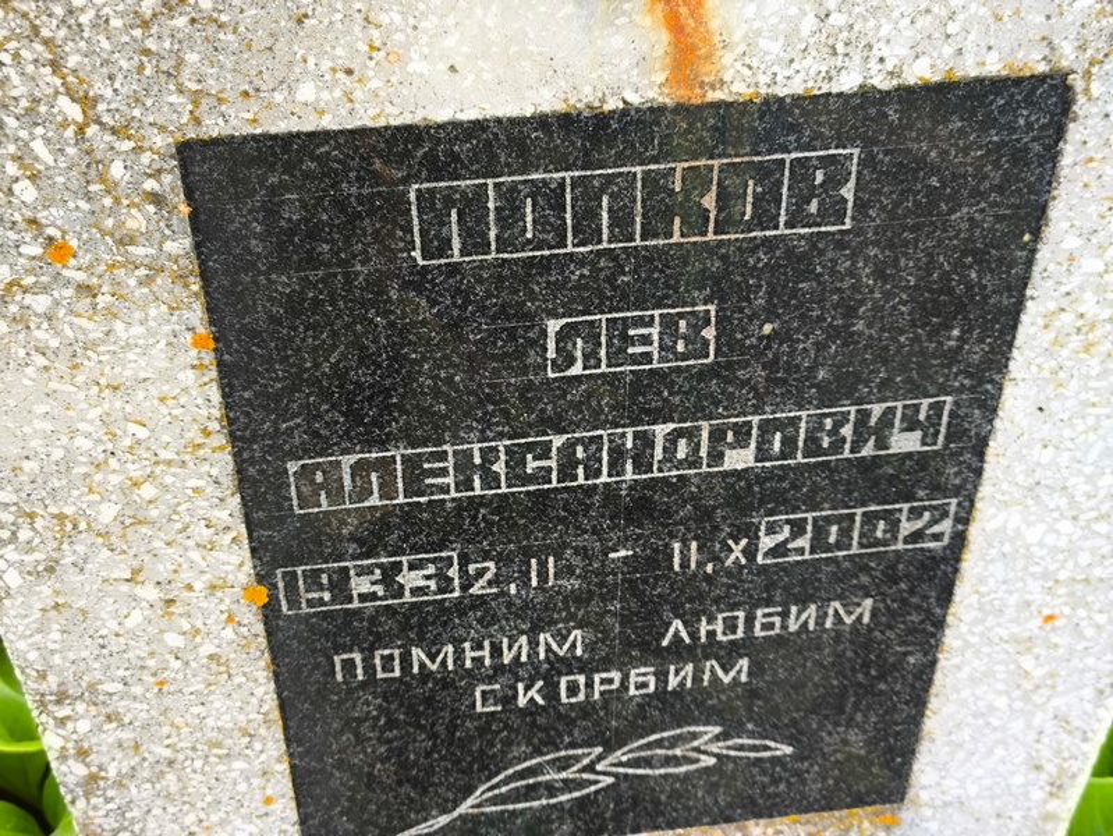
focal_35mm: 50
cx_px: 556
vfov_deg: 29.1
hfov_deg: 38.2
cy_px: 418
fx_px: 1608
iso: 64
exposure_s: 1/120
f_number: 1.7
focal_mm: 4.71
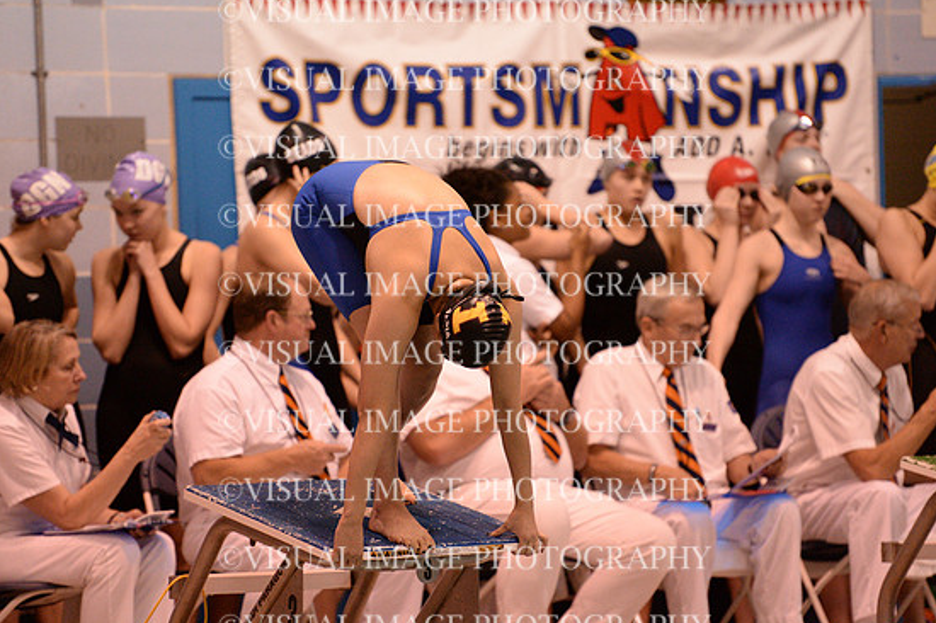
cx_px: 465
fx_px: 5483
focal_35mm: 211
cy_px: 318
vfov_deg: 6.5
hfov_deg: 9.8
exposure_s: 1/640
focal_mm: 200
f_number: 2.8
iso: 6400
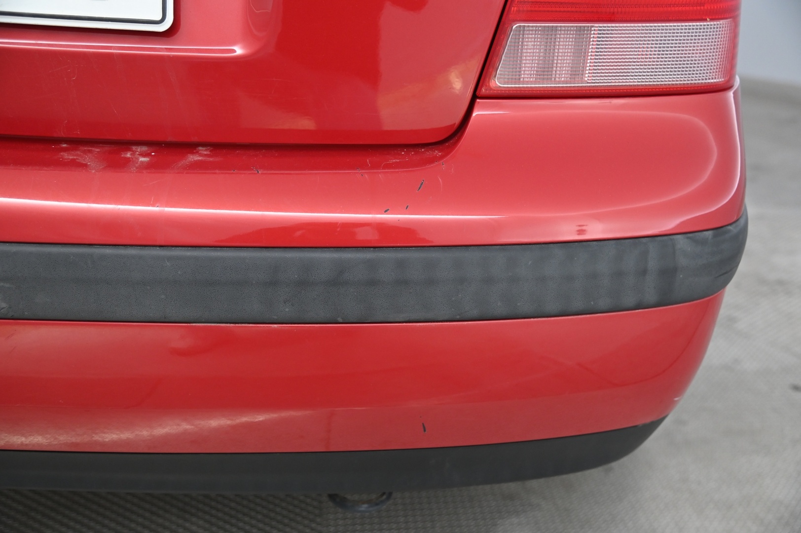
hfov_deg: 50.7
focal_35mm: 38
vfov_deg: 35.0
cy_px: 266
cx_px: 400
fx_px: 845
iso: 2000
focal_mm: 38
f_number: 4
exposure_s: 1/80
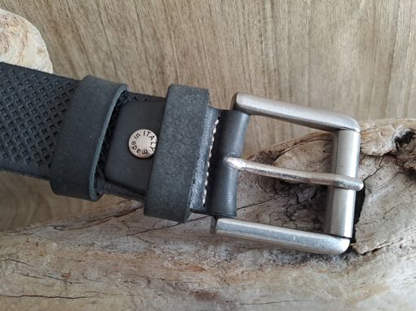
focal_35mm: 26
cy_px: 160
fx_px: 312
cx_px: 204
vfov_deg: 53.0
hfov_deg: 67.3
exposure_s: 1/60
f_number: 1.8
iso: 320
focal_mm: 4.65
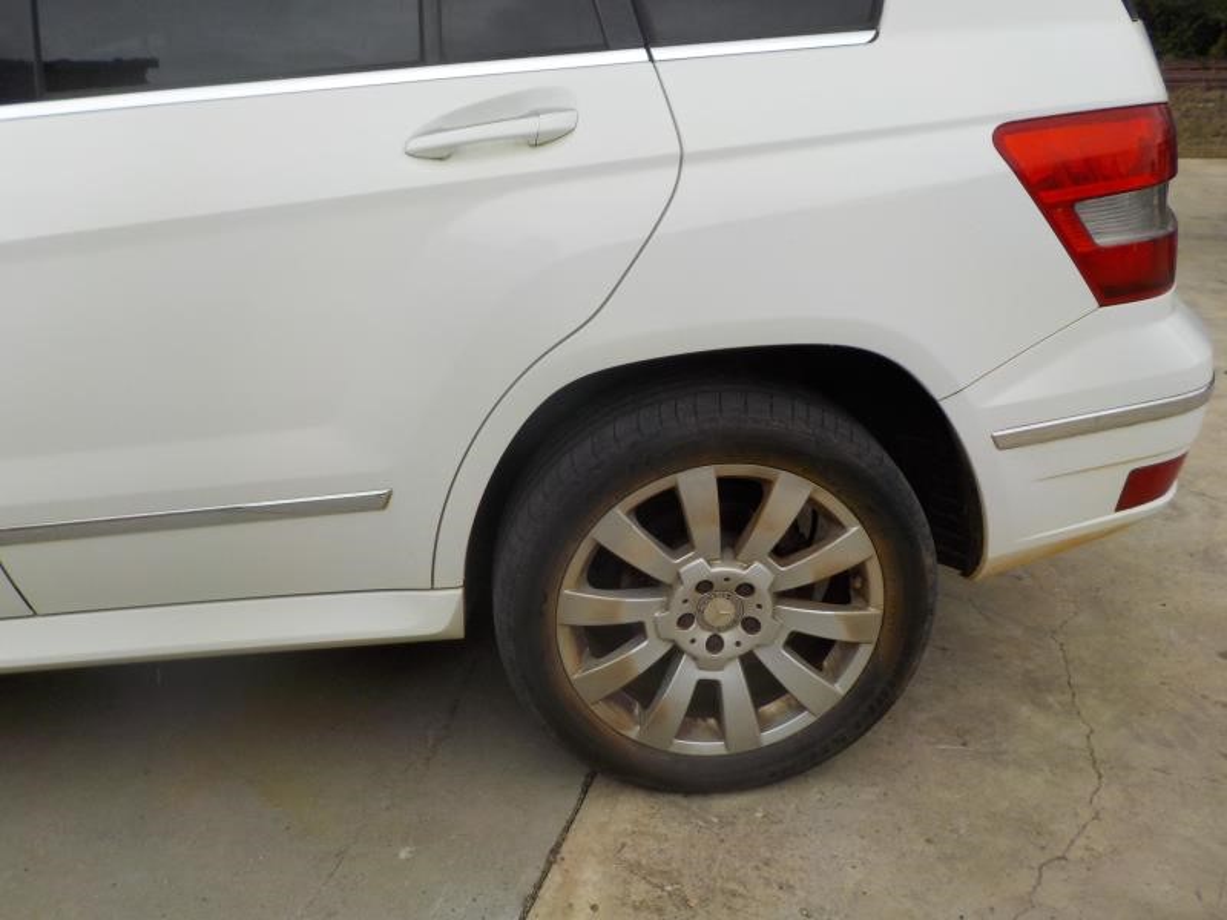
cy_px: 460
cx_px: 614
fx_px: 1063
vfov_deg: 46.8
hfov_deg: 60.0
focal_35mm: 30
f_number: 3.3
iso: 125
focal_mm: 4.1
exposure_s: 1/500
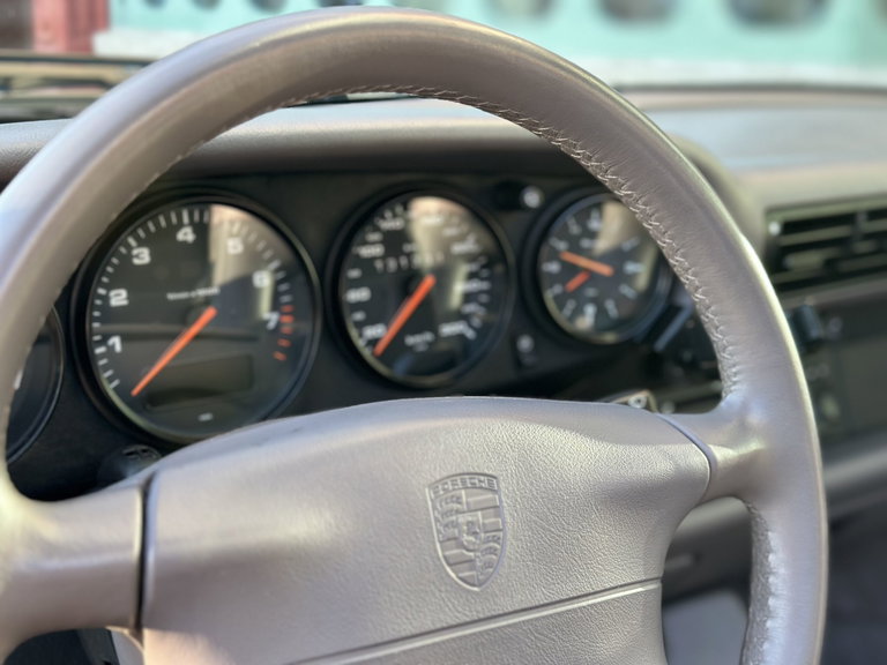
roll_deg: -2.2
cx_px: 444
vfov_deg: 30.3
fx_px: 1230
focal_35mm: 48
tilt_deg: -14.4
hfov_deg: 39.7
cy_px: 332
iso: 125
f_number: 1.78
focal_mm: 6.86
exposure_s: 1/139
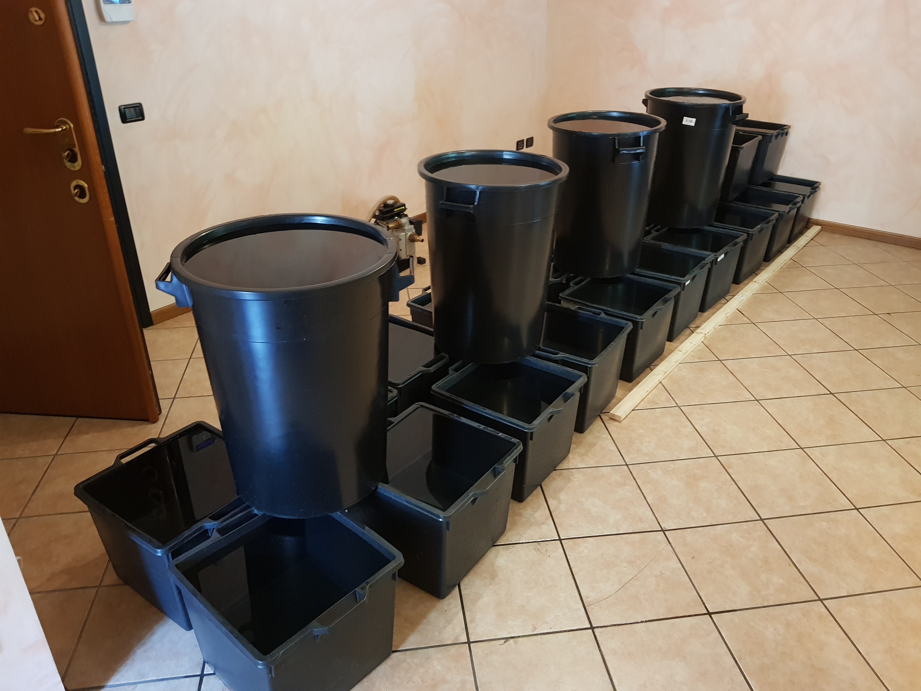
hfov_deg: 67.3
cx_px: 460
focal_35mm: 26
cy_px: 346
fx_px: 692
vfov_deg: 53.1
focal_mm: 4.3
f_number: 1.7
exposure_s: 1/10
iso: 250
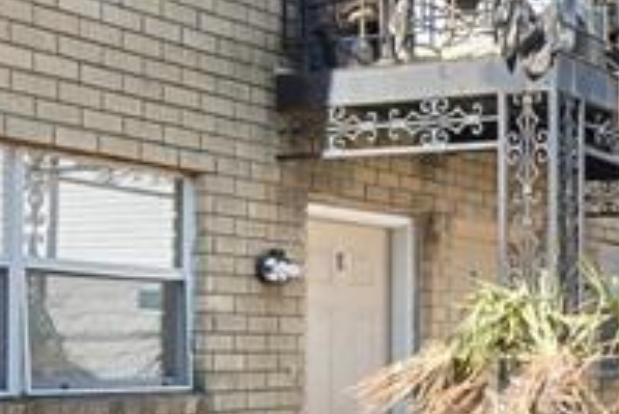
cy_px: 302
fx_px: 1325
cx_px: 607
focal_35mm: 77
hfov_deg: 25.1
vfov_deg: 17.7
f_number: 9
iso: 100
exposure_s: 1/15
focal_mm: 16
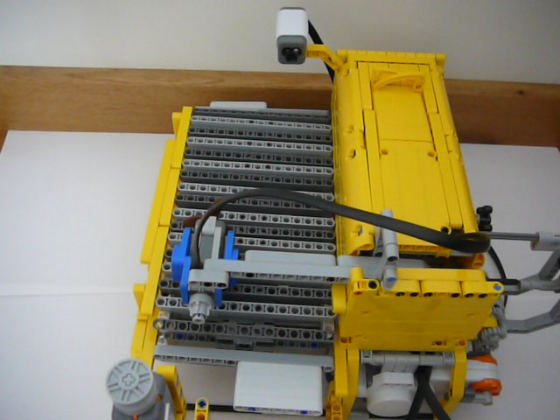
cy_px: 210
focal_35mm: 35
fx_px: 566
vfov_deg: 40.7
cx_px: 280
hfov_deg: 52.6
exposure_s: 1/80
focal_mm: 5.2
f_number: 2.8
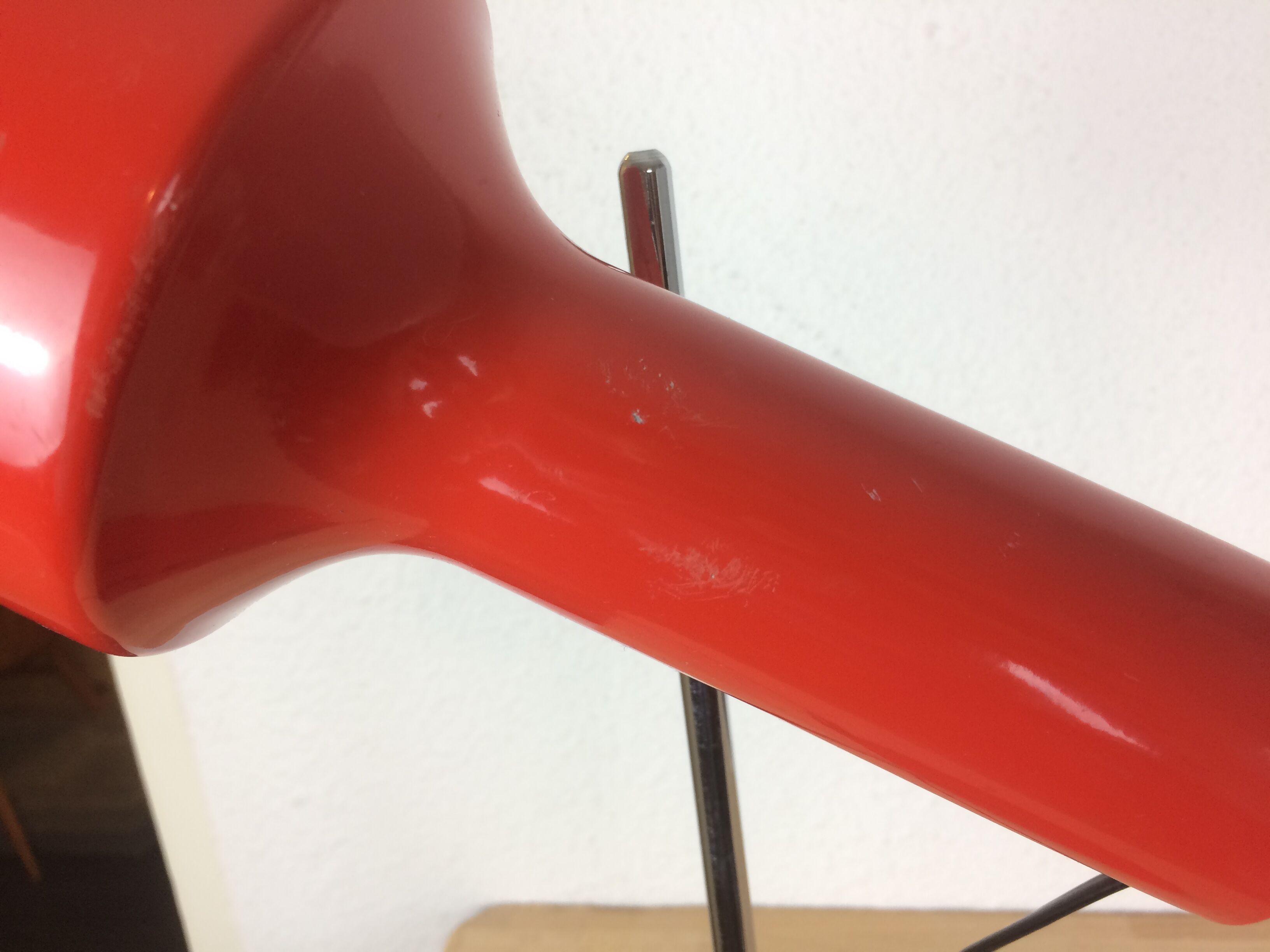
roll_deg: +4.7
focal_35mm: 29
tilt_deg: -16.0
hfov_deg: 61.7
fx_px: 1064
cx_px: 635
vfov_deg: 48.2
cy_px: 476
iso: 40
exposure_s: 1/33
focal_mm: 4.15
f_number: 2.2
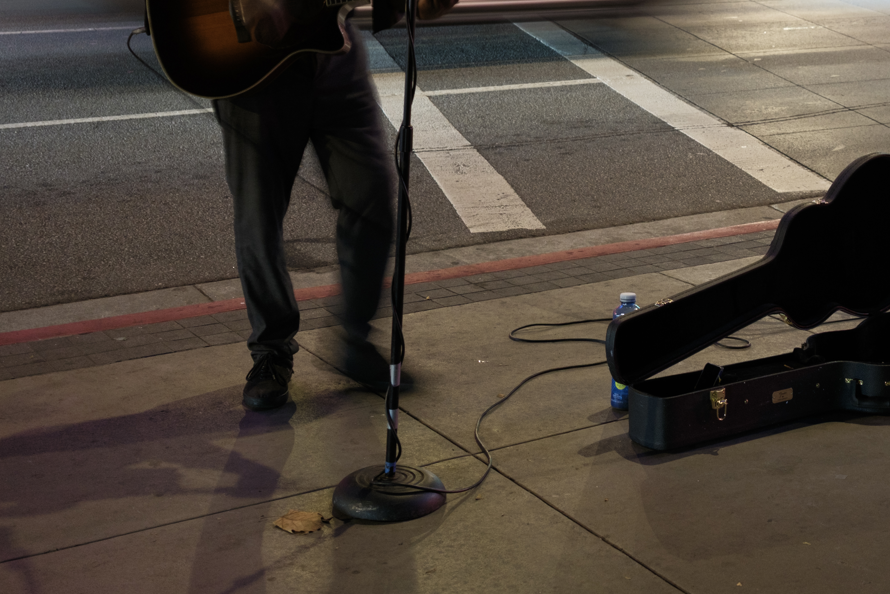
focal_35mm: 68
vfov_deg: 19.5
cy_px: 22
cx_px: 796
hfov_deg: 28.5
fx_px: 1681
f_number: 2.8
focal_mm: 23
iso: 500
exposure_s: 1/5
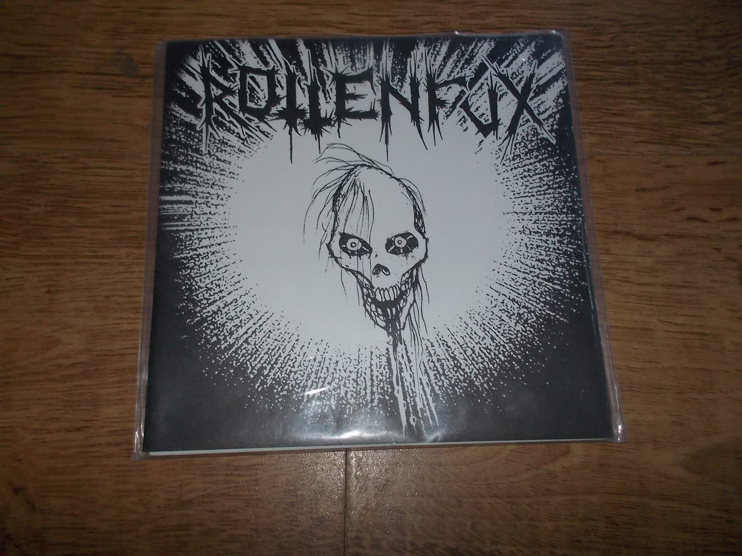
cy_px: 278
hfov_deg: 61.7
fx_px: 622
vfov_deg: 48.2
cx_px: 371
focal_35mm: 29
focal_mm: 4.1
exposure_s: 1/30
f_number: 3.3
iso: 200
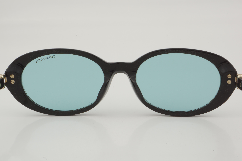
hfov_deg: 24.6
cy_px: 80
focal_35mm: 82
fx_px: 555
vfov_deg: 16.6
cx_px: 121
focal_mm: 55
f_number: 32
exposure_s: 1/3
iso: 100
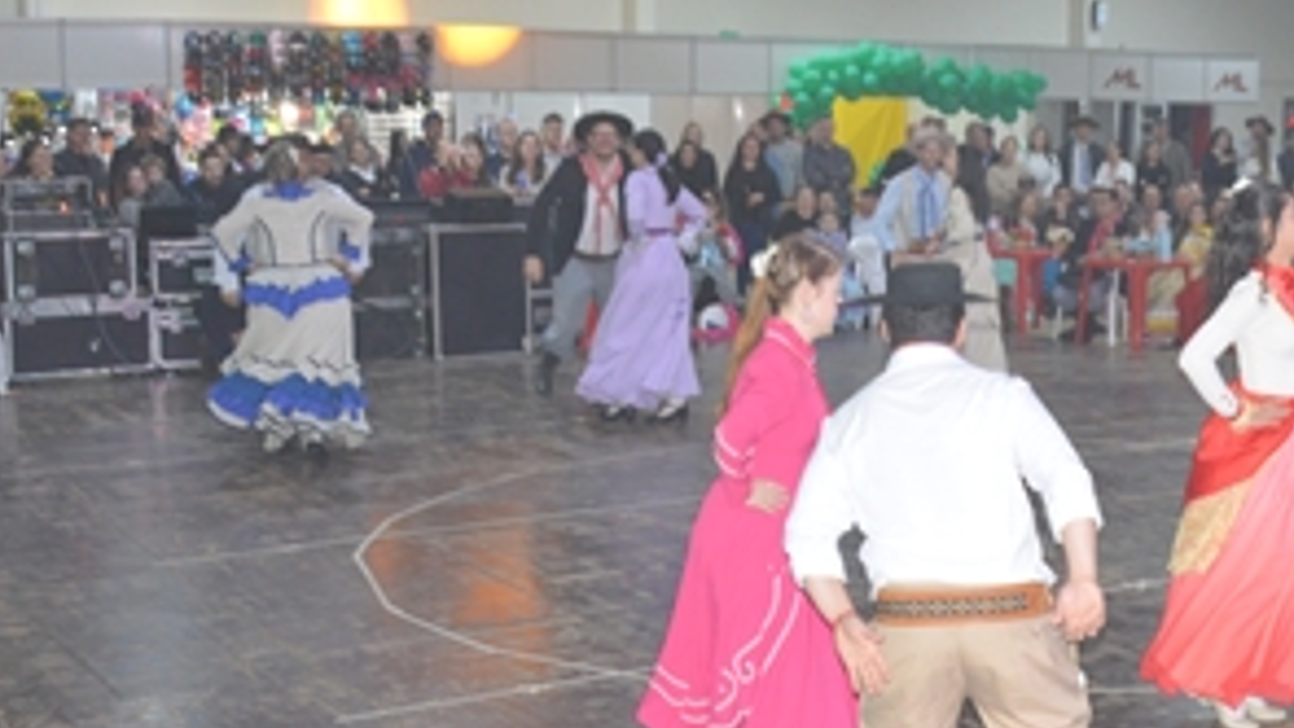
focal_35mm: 112
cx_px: 1101
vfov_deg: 10.8
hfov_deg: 18.8
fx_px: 3846
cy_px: 346
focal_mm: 35
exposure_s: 1/60
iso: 900
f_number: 4.5
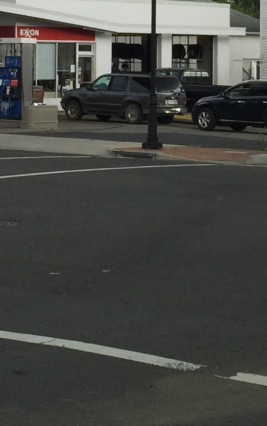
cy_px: 40
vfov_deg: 17.1
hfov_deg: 10.9
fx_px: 1396
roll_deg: -2.1
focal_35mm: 120
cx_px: 159
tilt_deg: +0.8
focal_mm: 4.15
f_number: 2.2
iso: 32
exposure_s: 1/471
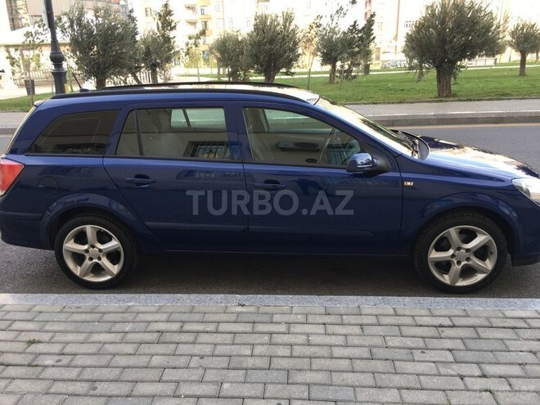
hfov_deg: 61.7
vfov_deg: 48.2
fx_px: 452
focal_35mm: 29
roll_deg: +2.4
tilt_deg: -18.4
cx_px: 270
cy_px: 202
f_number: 2.2
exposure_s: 1/102
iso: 25
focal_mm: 4.15
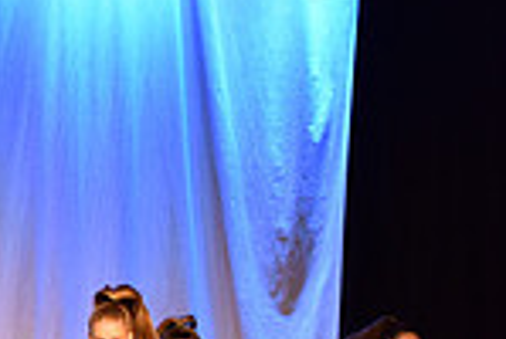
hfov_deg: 6.5
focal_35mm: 311
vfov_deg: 4.4
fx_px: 4380
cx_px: -350
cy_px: 527
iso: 2000
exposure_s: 1/250
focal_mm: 80
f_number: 4
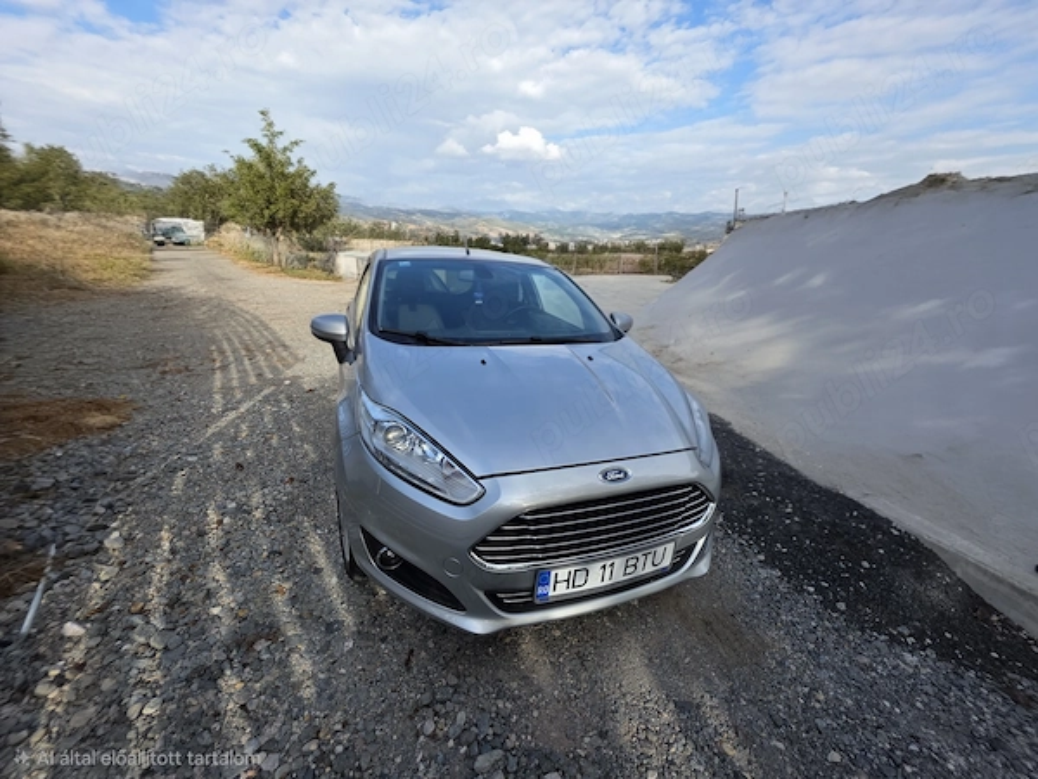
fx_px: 390
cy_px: 390
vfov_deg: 89.9
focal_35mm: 13
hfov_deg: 106.2
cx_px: 519
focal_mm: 2.2
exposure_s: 1/1000
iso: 40
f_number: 1.9
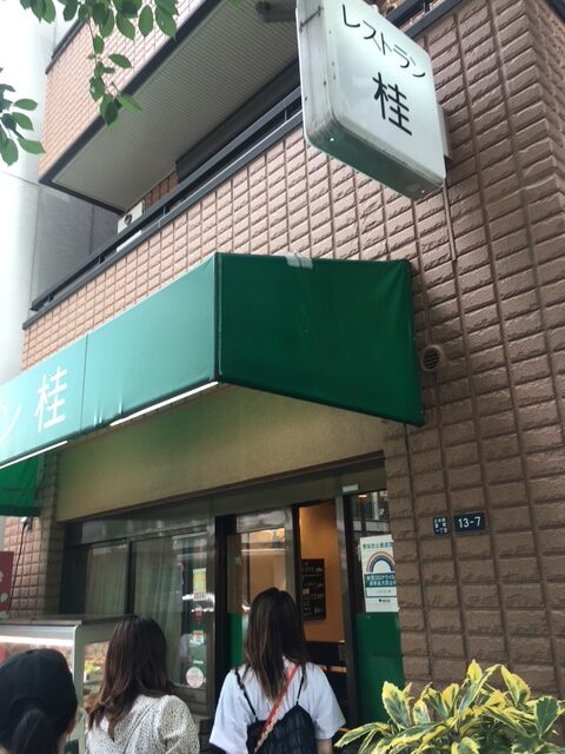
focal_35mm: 29
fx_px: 631
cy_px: 377
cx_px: 282
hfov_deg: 48.2
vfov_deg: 61.7
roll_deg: +1.2
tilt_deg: +16.0
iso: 25
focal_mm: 4.15
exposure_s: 1/60
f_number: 2.2
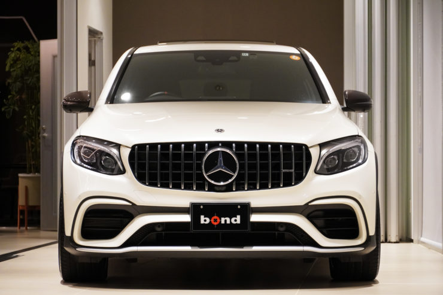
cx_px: 222
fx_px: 1532
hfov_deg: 16.5
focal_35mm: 124
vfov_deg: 11.0
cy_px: 148
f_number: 5.6
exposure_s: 1/160
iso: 2000
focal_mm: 83
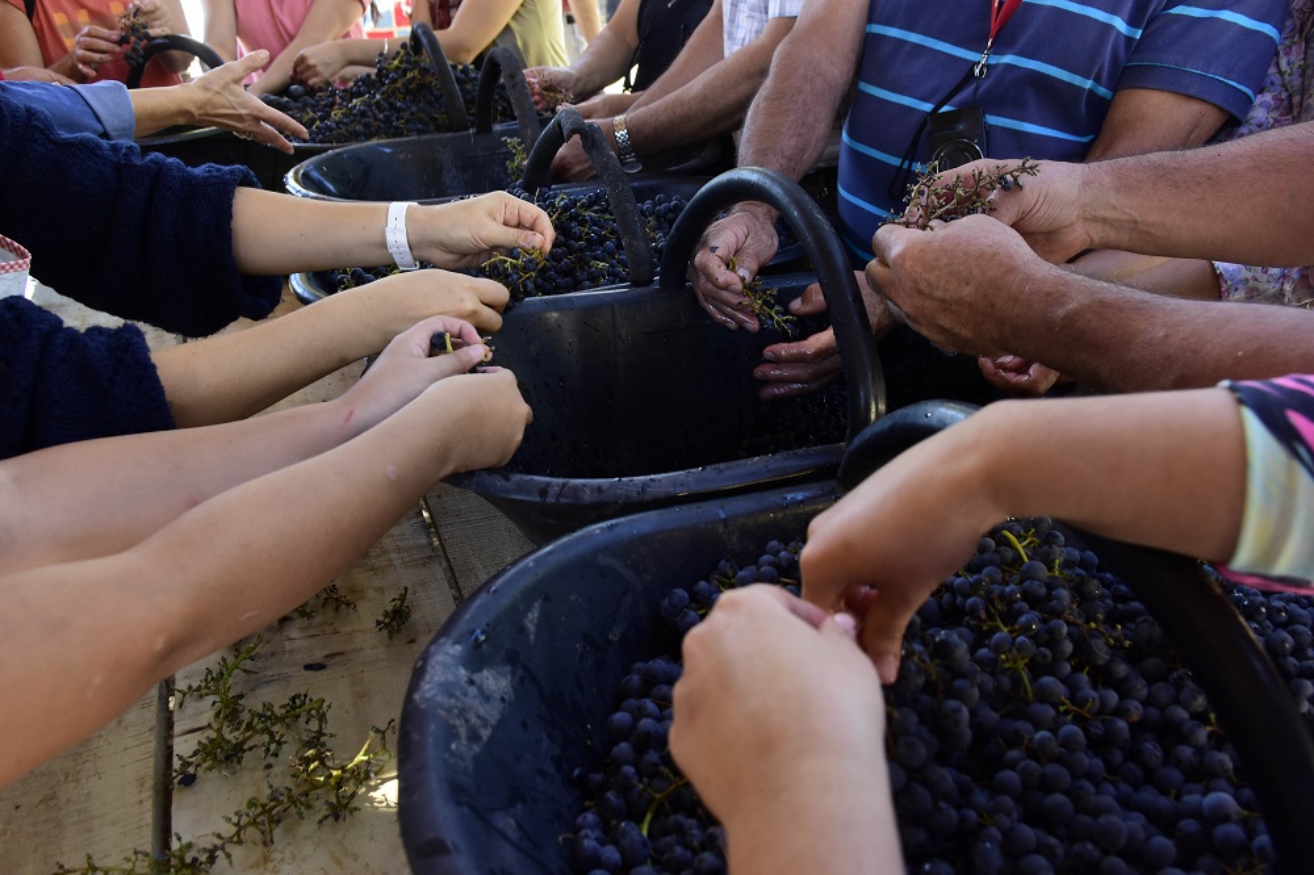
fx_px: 930
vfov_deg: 50.4
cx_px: 657
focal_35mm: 26
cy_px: 438
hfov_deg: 70.5
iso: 640
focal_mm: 17
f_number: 4
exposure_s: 1/125
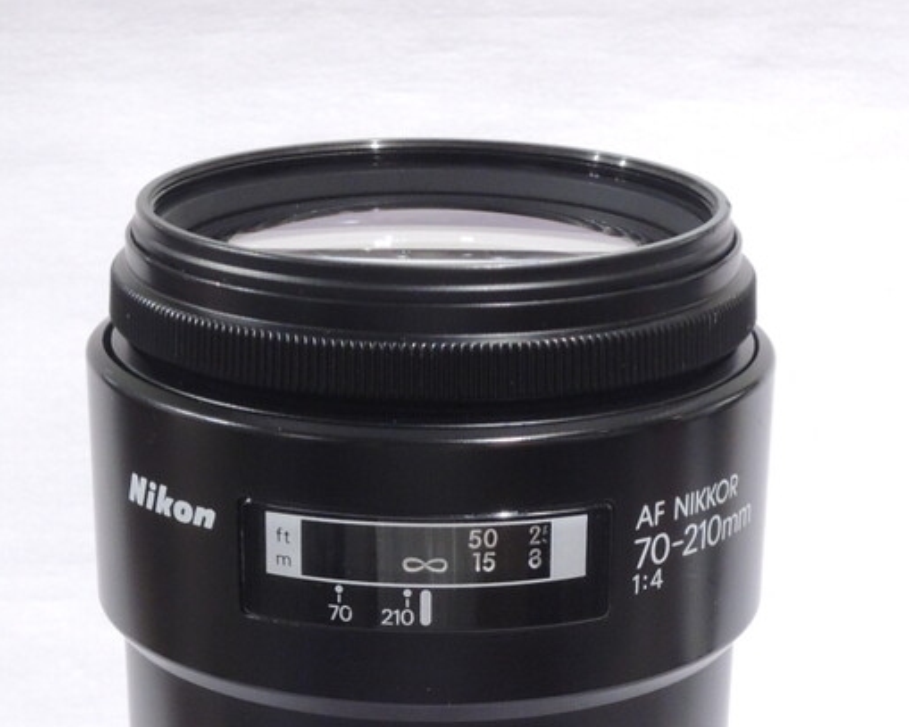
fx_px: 3093
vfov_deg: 13.1
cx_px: 411
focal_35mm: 115
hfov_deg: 16.7
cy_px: 802
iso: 400
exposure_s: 1/30
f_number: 5.2
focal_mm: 9
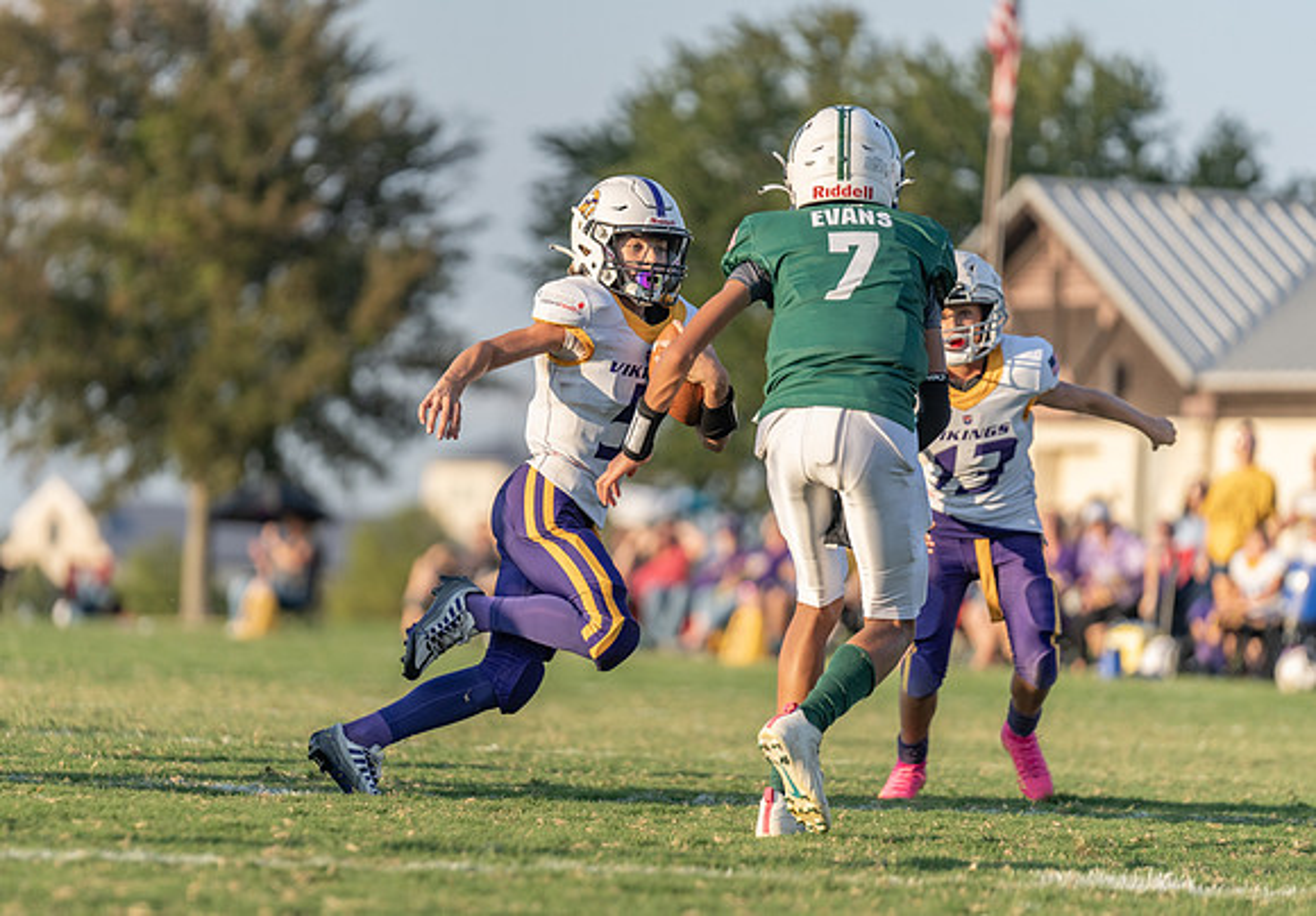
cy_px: 531
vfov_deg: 5.6
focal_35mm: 253
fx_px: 9386
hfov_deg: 8.0
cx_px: 519
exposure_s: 1/1600
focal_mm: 200
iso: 160
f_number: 2.8
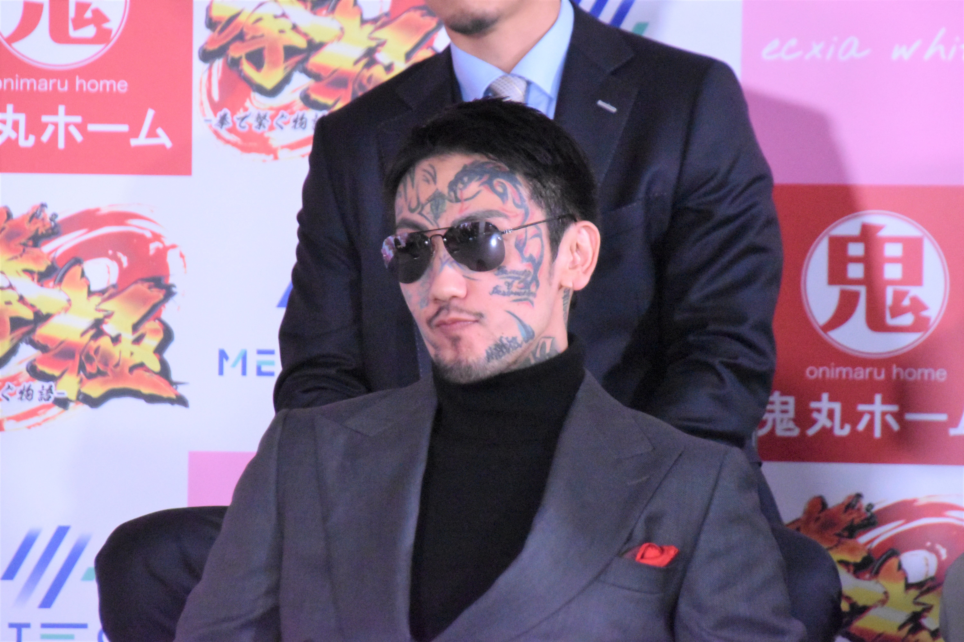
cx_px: 482
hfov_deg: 4.6
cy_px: 321
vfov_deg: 3.1
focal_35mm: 450
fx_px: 12049
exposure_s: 1/200
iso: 12800
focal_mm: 300
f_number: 5.6
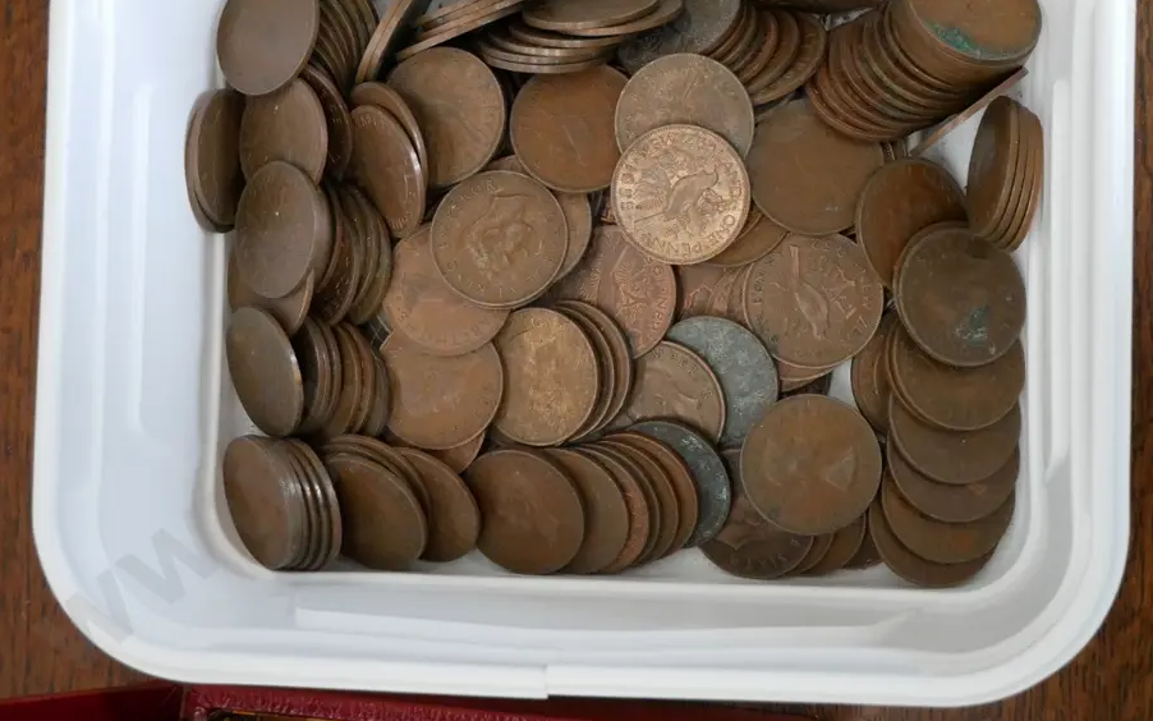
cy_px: 262
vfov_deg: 16.9
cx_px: 570
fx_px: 2420
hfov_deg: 26.8
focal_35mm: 77
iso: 3200
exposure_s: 1/80
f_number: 5
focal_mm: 32
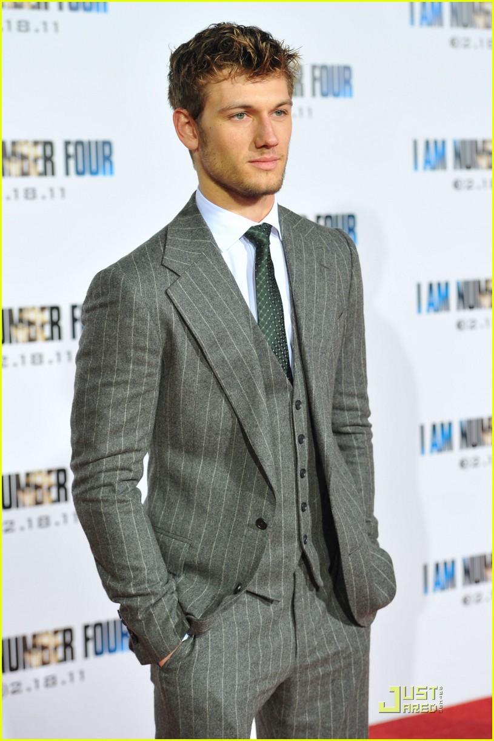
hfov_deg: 17.1
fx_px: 1646
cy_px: 370
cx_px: 247
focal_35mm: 80
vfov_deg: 25.4
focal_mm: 80
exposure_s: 1/160
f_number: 4
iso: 1000
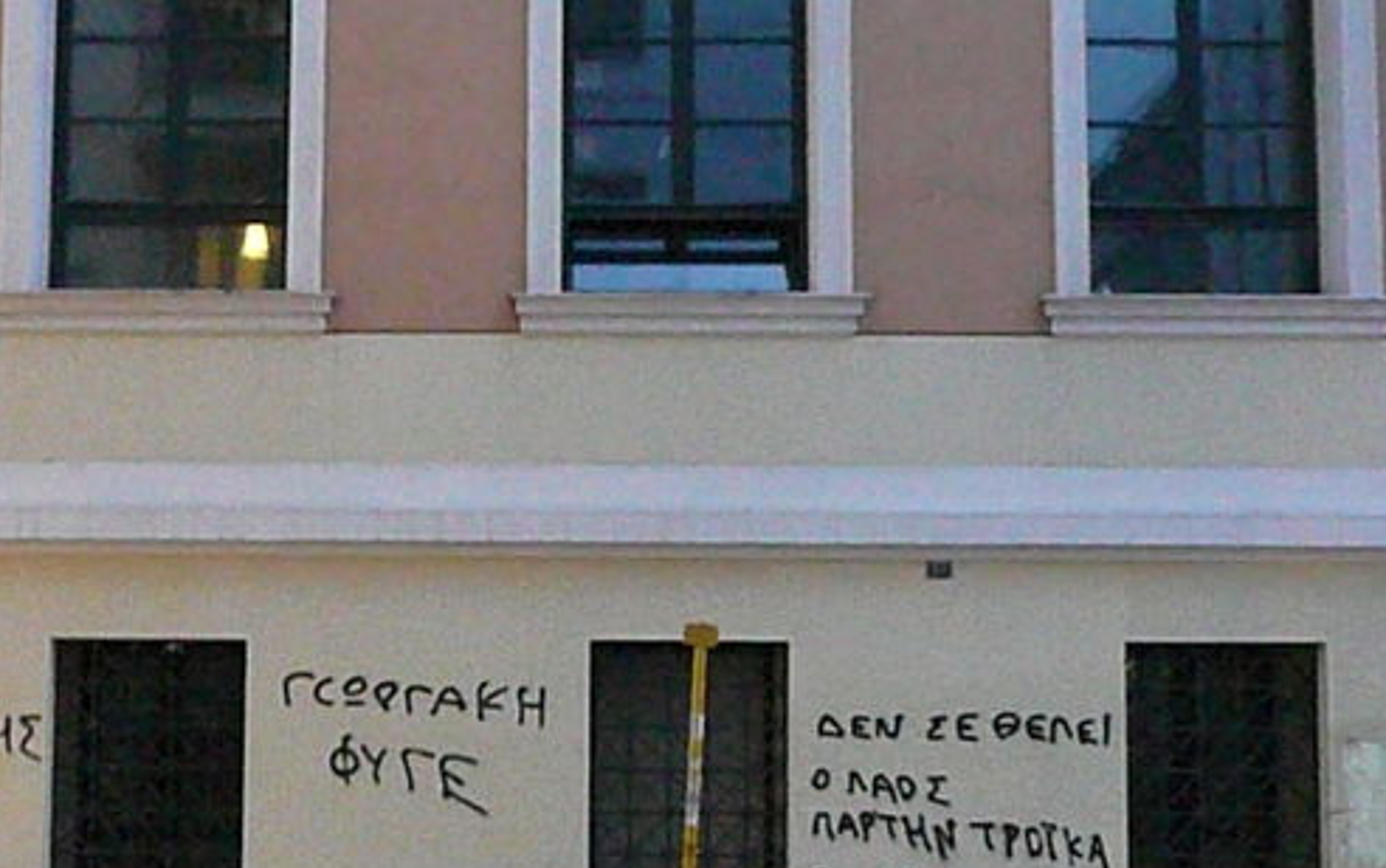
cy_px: 621
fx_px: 1436
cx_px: 524
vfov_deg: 33.1
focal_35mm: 38
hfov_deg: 51.0
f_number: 3.3
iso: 3200
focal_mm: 4.6
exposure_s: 1/13
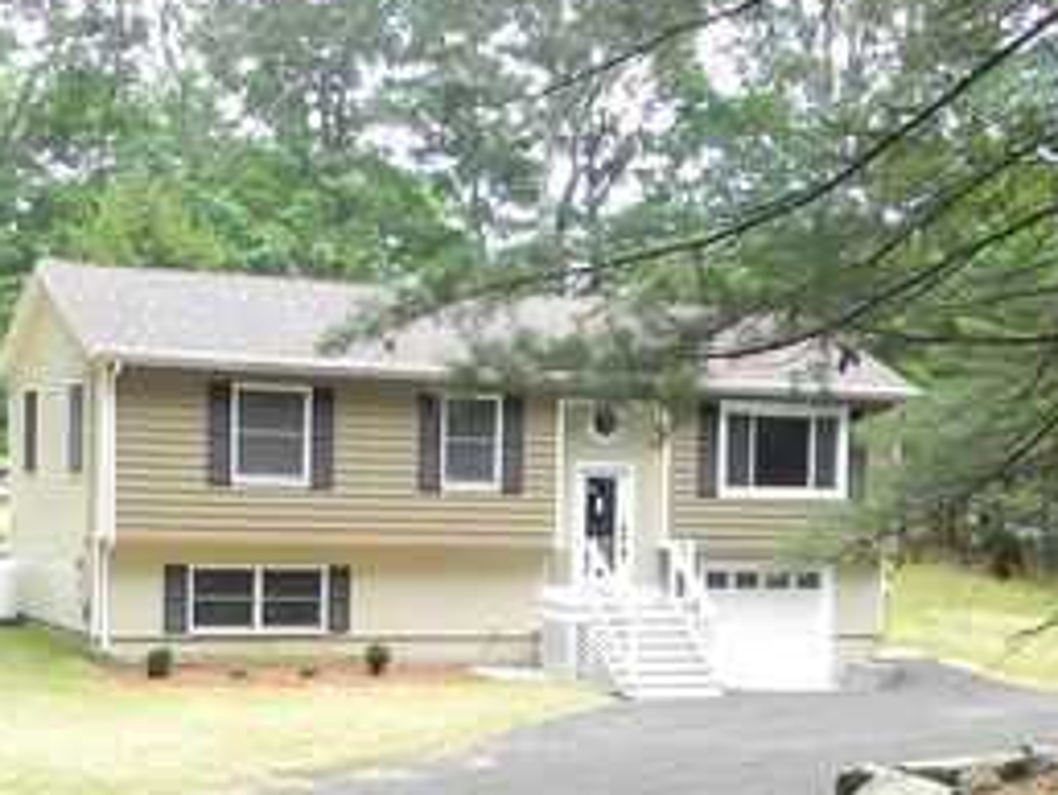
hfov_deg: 27.7
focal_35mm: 70
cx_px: 618
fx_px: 2140
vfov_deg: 20.8
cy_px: 645
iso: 112
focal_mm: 6.4
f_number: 3.7
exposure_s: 1/62.4
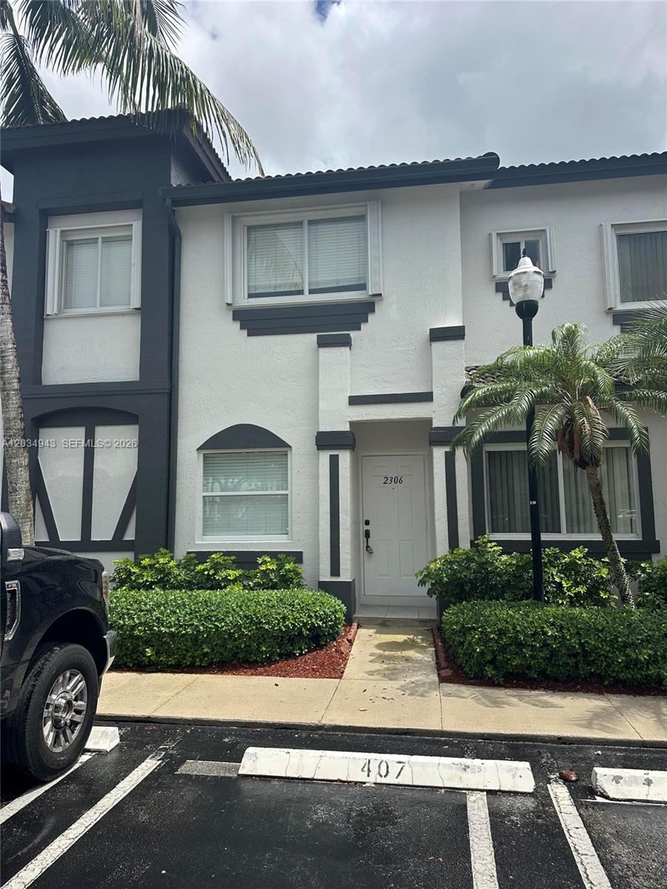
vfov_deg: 71.6
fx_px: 617
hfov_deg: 56.8
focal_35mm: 24
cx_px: 334
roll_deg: -0.8
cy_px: 444
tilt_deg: +7.1
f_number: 1.78
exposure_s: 1/5263
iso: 80
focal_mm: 6.86
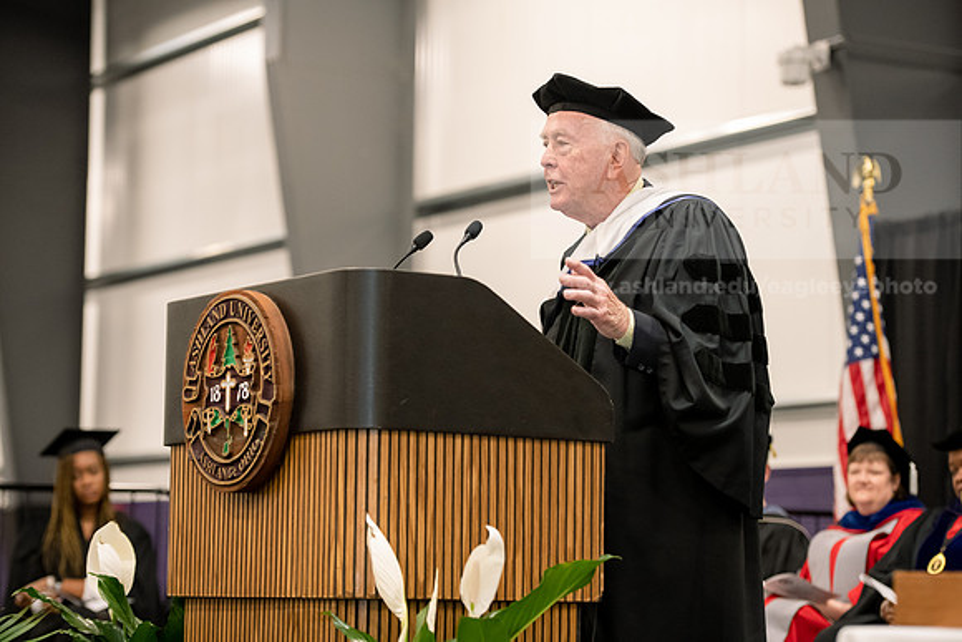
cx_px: 481
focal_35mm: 98
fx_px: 2619
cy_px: 321
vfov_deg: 14.0
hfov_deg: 20.8
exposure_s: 1/200
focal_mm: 98
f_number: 3.5
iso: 3200
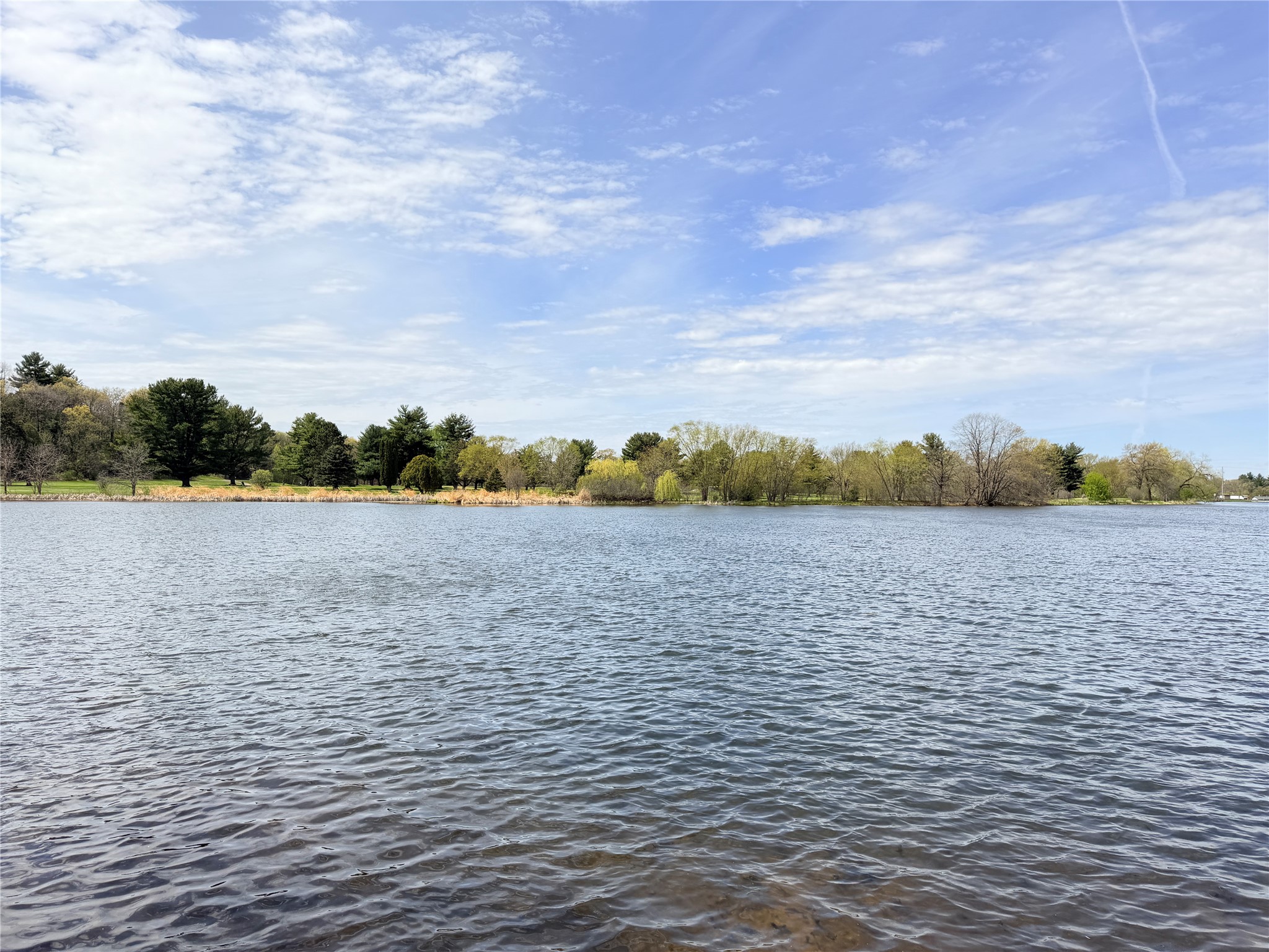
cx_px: 634
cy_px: 476
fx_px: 880
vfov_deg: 56.8
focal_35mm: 24
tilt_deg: +0.9
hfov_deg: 71.6
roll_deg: -0.2
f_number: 1.78
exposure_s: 1/4167
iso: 80
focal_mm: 6.76
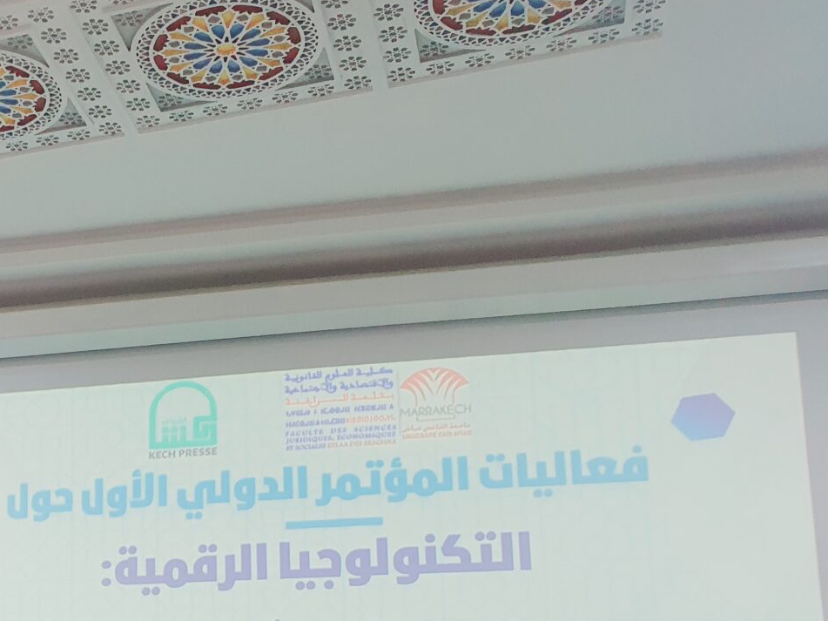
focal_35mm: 56
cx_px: -11
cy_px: 631
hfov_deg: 31.6
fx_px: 1339
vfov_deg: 24.8
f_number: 2.4
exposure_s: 1/120
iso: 160
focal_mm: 4.32
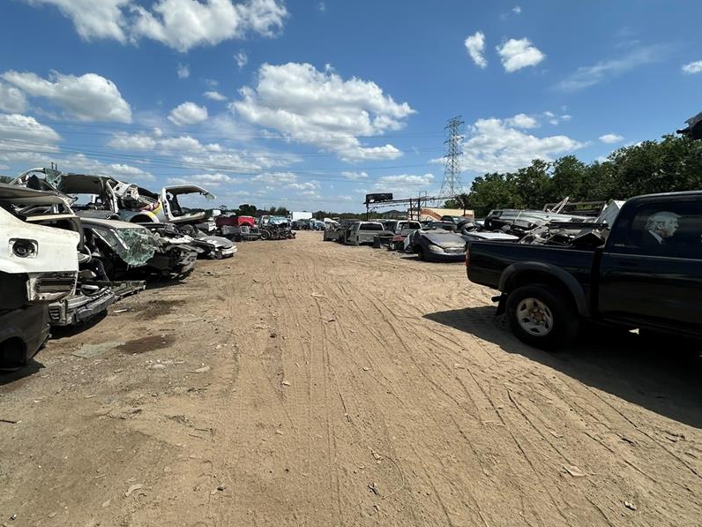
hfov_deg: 87.2
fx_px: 365
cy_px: 237
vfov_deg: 71.4
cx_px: 302
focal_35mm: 18
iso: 40
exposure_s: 1/3401
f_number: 2.2
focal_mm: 2.22
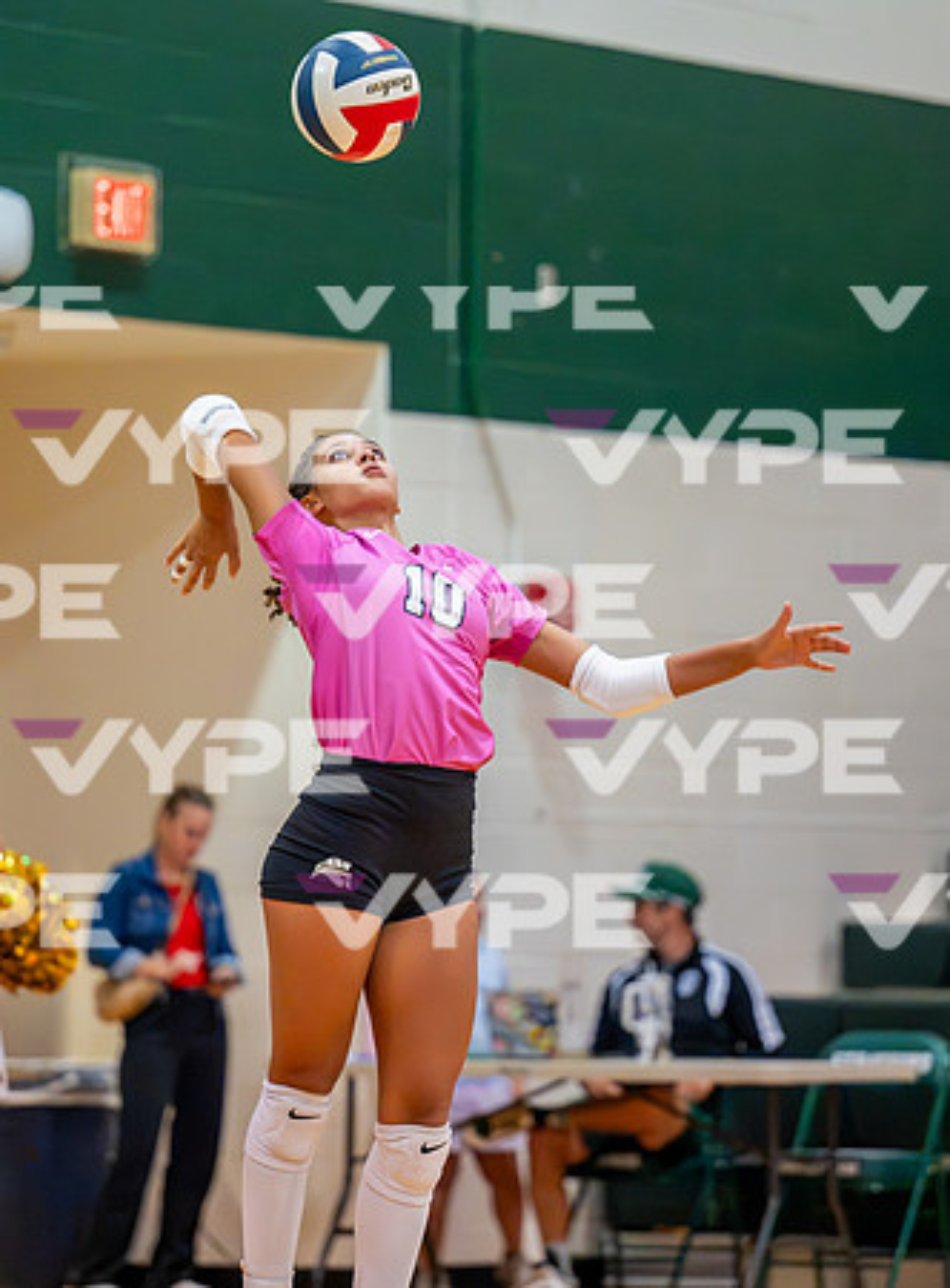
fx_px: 7552
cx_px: 475
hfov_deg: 7.2
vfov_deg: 9.7
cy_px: 644
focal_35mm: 204
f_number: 2.8
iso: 9000
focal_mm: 140
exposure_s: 1/800
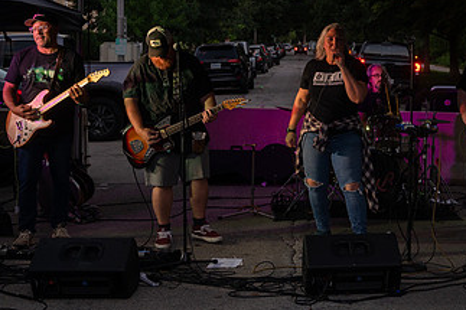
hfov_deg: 28.6
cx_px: 326
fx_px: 906
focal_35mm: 70
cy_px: 89
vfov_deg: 19.3
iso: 800
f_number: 4.5
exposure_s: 1/320
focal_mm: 39
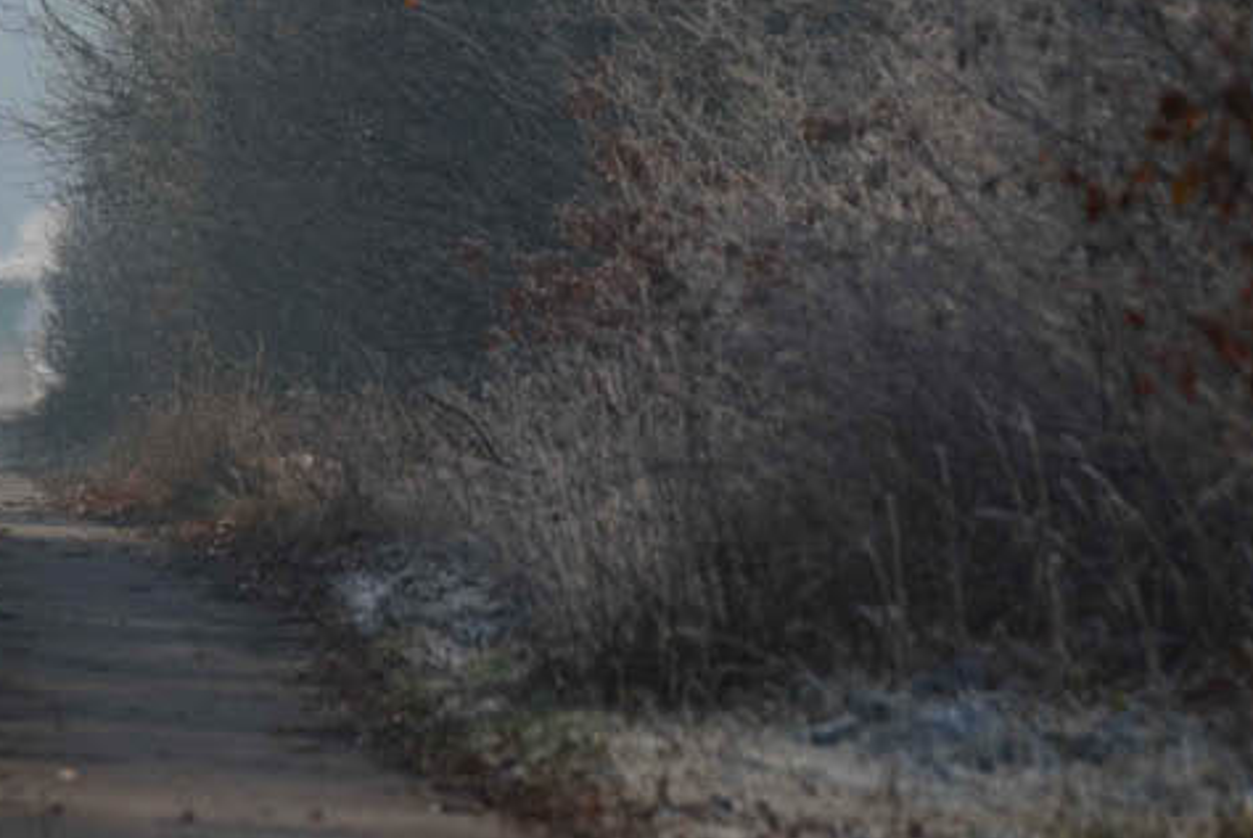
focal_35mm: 1010
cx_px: -63
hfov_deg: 2.0
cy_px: -156
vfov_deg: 1.4
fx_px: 35185
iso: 800
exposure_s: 1/1000
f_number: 11
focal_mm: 400
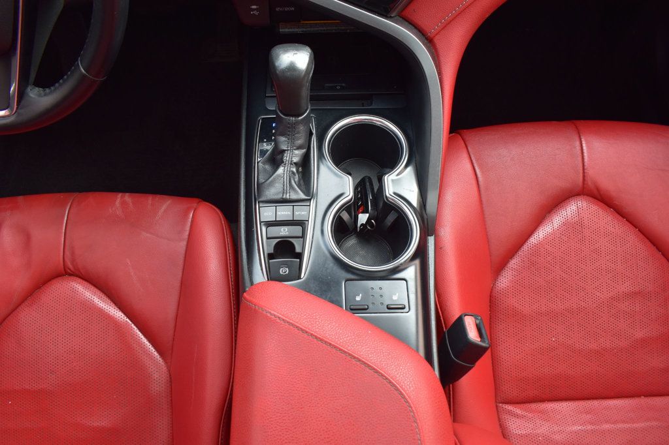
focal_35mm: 27
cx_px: 334
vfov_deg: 47.9
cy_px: 222
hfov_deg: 67.4
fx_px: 502
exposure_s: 1/60
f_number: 8
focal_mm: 18
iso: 400
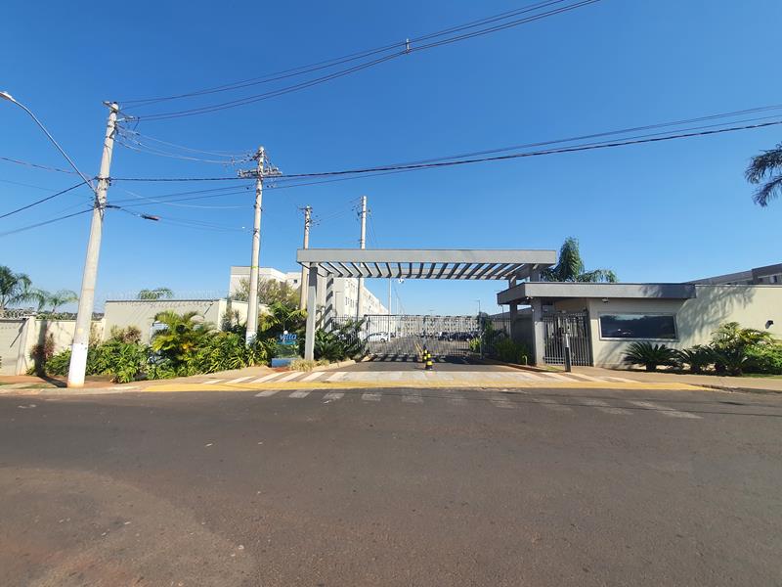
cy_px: 294
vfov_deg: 89.9
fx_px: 294
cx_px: 391
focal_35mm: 13
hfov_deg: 106.2
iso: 50
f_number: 2.2
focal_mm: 1.8
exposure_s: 1/668
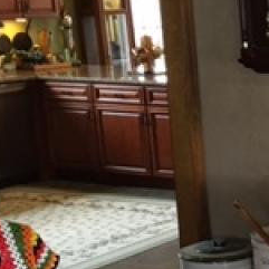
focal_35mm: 109
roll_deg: +0.7
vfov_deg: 15.8
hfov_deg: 14.2
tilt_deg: -14.3
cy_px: 238
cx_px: 474
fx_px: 958
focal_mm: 4.15
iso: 125
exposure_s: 1/30
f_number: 2.2
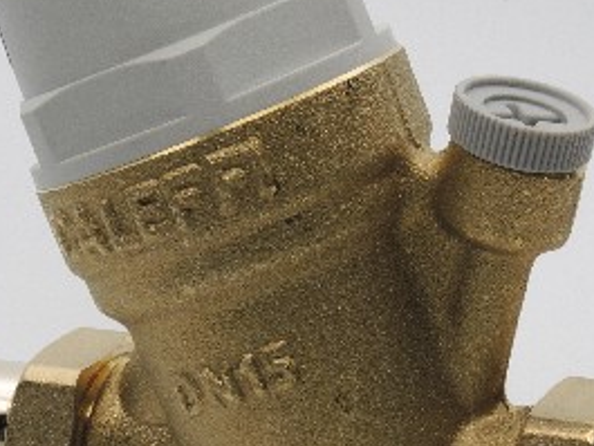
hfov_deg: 14.1
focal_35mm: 140
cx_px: 294
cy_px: 182
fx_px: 2403
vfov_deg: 10.6
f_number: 8
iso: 100
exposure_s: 1/100
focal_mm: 12.5
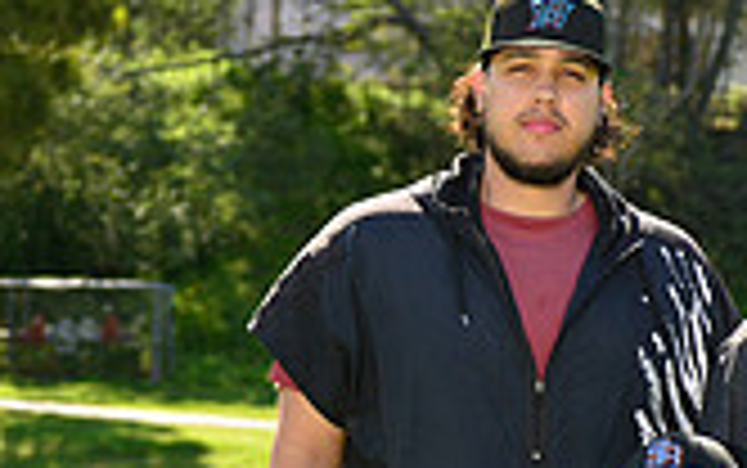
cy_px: 754
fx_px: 5806
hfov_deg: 7.2
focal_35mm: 285
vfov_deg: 4.6
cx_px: 1152
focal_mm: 80
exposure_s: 1/250
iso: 200
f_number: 8
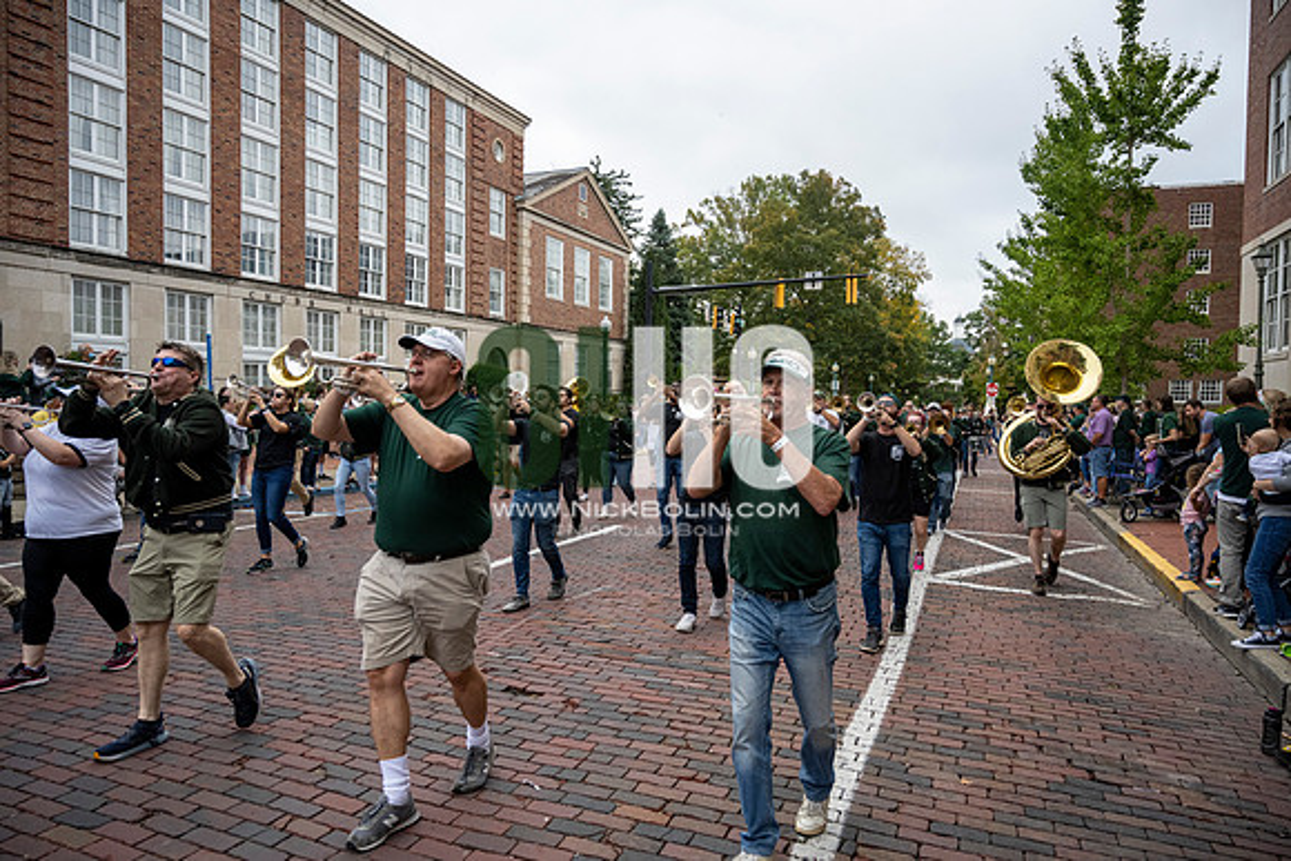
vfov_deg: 53.2
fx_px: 861
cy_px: 430
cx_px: 646
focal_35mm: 24
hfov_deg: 73.7
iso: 1000
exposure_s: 1/1600
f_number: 4
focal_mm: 24
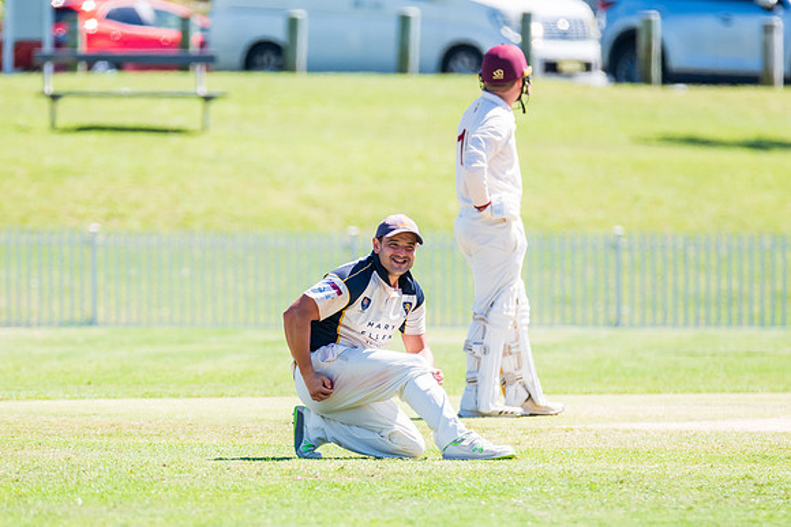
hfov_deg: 3.1
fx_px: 14655
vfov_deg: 2.1
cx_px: 365
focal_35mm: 667
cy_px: 350
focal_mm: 460
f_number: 8
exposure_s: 1/1250
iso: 640
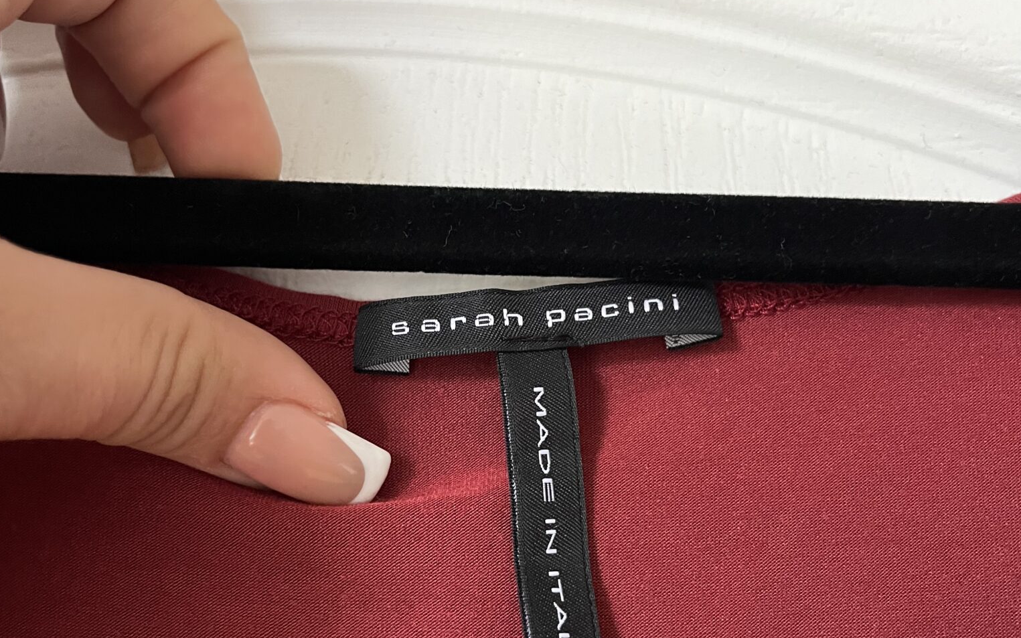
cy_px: 325
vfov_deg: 34.4
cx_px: 509
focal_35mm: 37
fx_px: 1030
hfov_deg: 52.8
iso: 250
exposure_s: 1/60
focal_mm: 5.1
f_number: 1.6
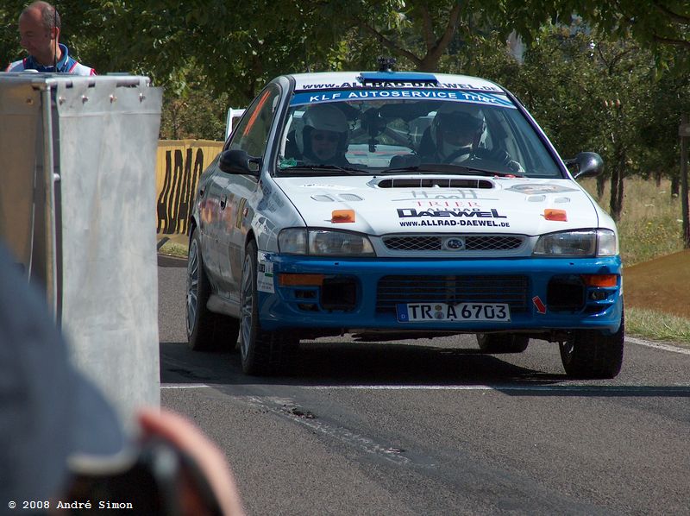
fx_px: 5913
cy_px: 258
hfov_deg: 6.7
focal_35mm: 297
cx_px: 345
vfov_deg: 5.0
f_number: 5.2
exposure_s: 1/833
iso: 200
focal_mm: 61
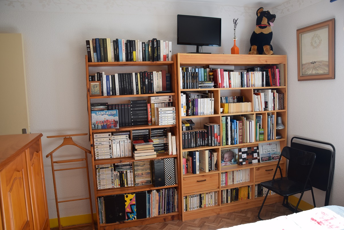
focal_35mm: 27
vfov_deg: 47.9
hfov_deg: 67.4
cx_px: 172
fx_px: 258
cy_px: 115
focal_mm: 18
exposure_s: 1/125
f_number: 5.6
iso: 400
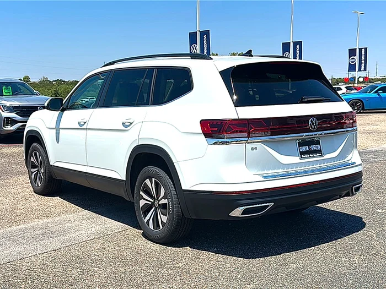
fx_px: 413
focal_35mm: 37
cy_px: 144
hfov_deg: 50.1
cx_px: 193
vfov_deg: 38.7
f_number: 1.78
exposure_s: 1/8333
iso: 80
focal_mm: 6.86
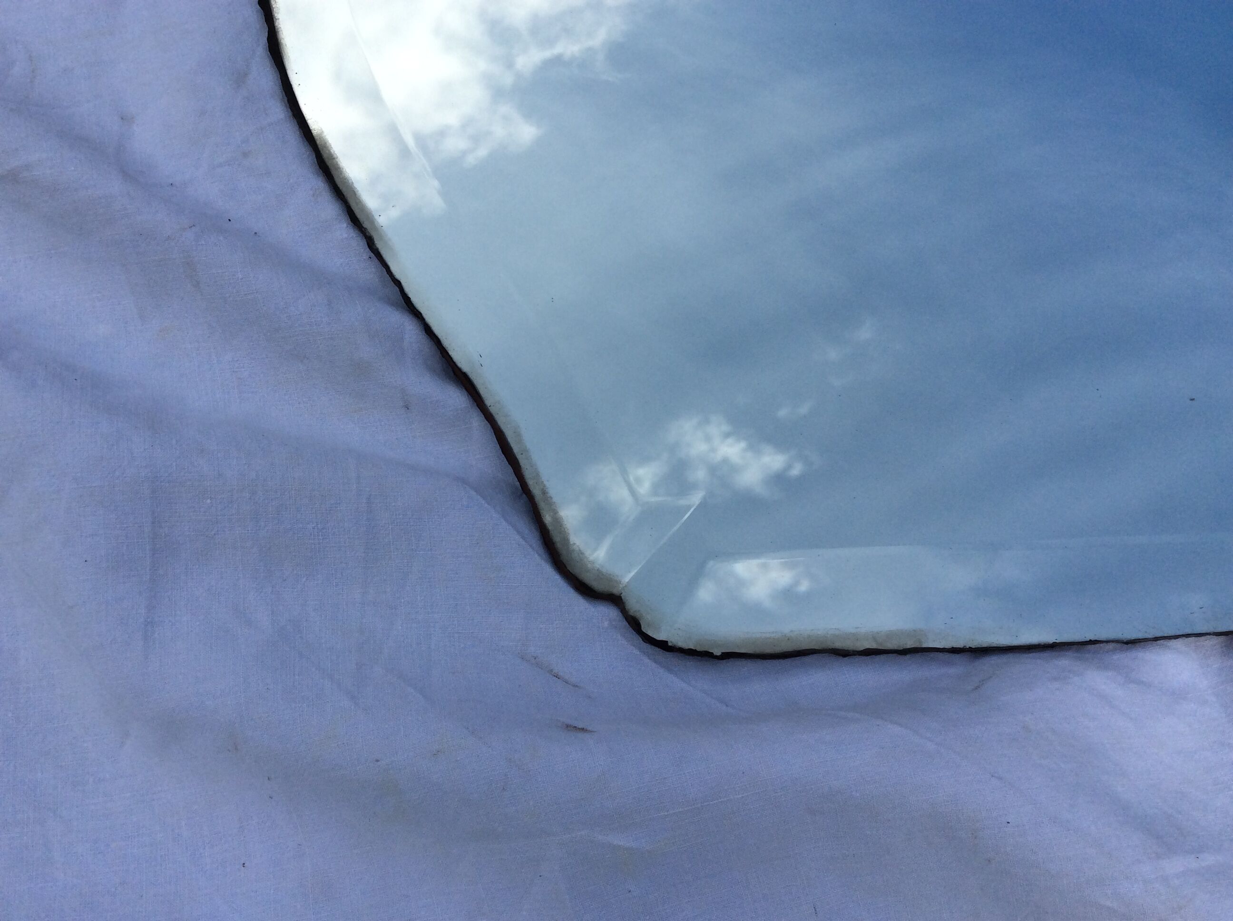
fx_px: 1138
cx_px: 616
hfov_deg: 56.9
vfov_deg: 44.1
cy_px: 460
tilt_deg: -72.1
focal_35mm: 32
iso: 32
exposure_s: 1/1789
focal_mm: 3.3
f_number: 2.4
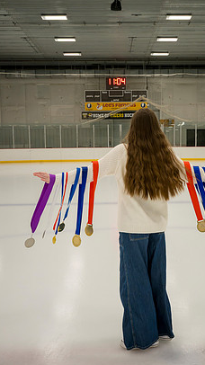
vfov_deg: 47.3
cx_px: 129
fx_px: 416
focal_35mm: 43
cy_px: 198
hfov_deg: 27.6
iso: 3200
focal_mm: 37
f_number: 8
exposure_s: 1/250
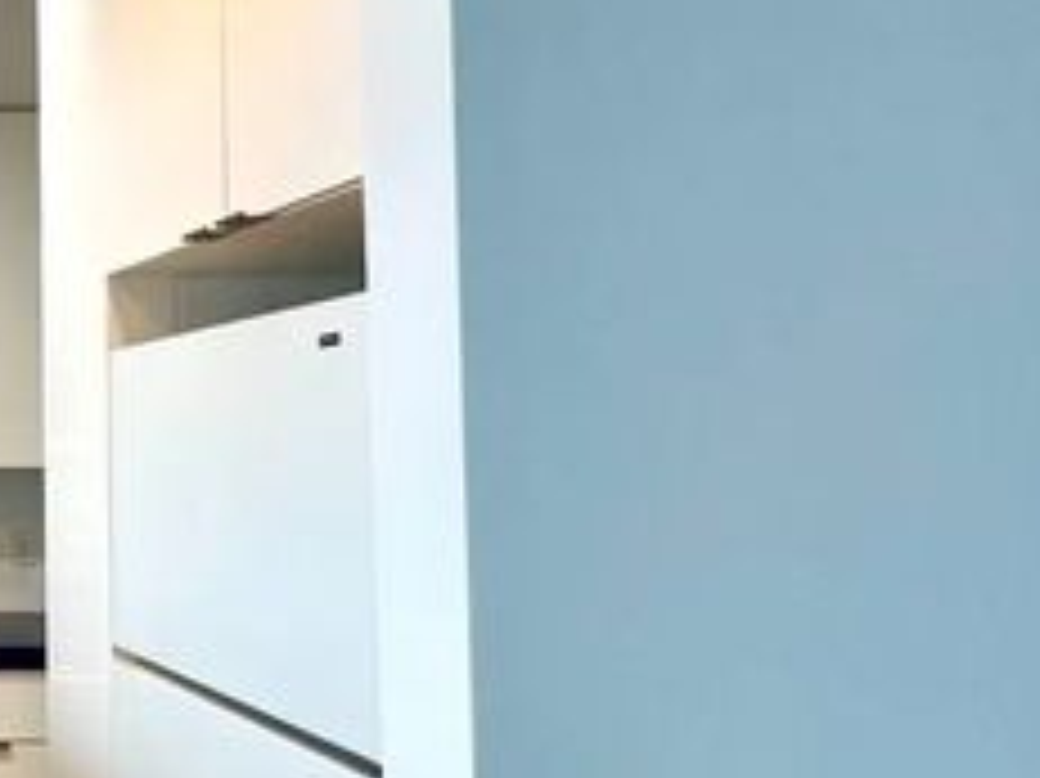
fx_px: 1081
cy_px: 391
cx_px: -360
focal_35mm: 36
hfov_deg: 33.9
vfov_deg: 39.6
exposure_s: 1/120
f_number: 1.8
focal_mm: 1.57
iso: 160
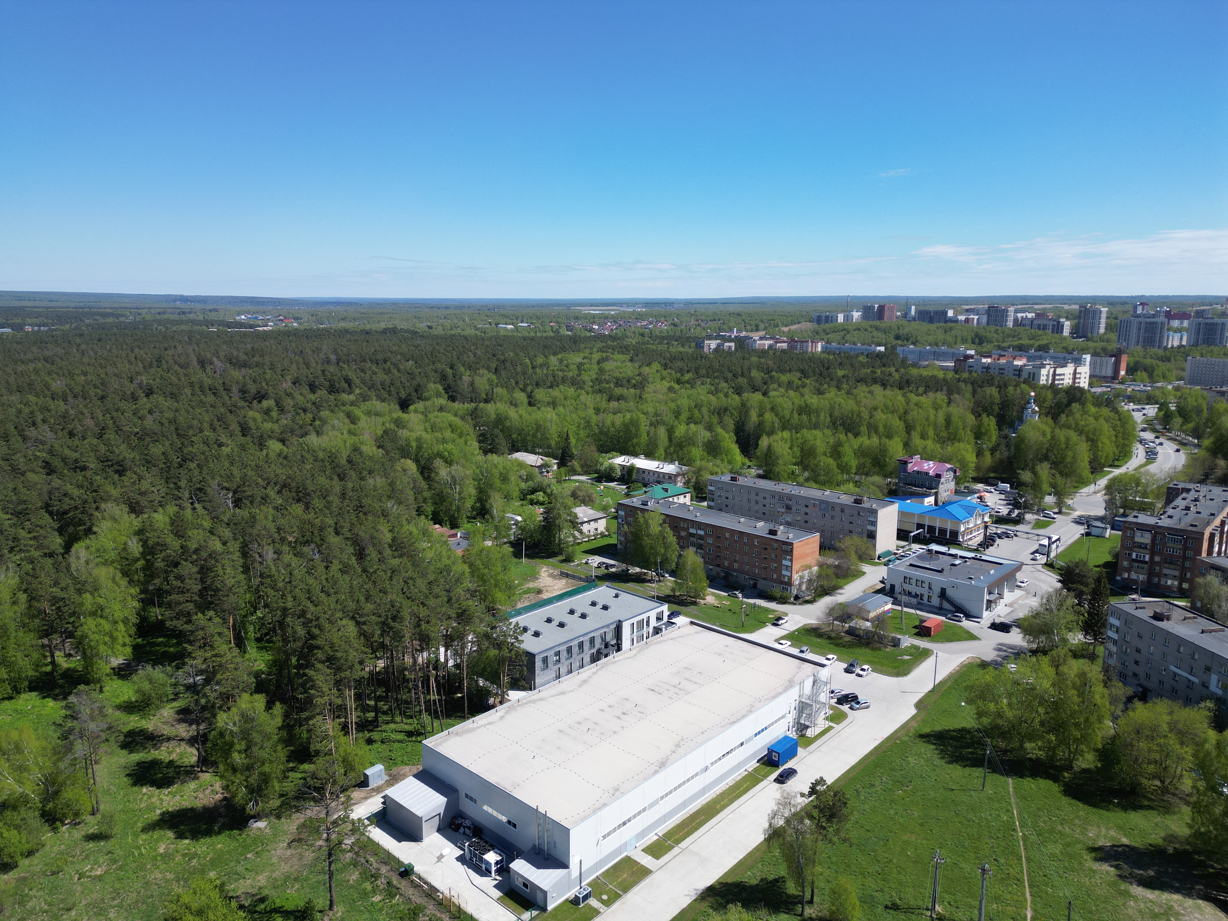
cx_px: 614
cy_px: 460
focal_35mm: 24
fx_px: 851
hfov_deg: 71.6
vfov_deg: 56.8
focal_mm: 6.72
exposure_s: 1/2500
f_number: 1.7
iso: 100
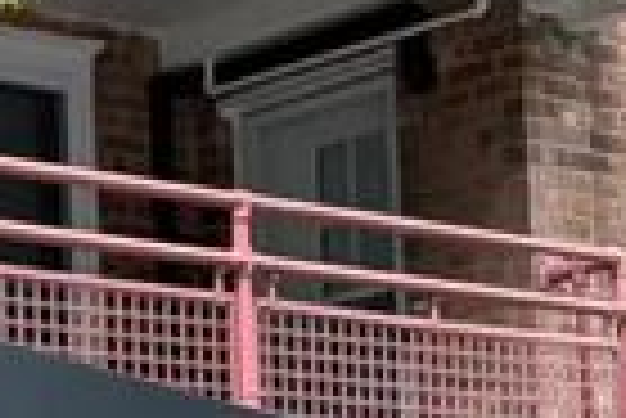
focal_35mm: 199
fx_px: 3464
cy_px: 544
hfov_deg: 10.0
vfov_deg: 6.9
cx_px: -324
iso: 125
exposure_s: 1/87
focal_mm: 5.96
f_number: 1.6
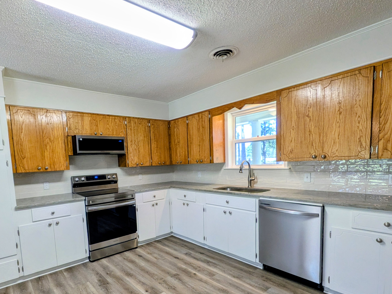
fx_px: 215
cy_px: 183
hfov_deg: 83.7
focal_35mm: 19
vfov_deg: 67.7
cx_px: 159
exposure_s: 1/120
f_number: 2.2
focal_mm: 1.85
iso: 123
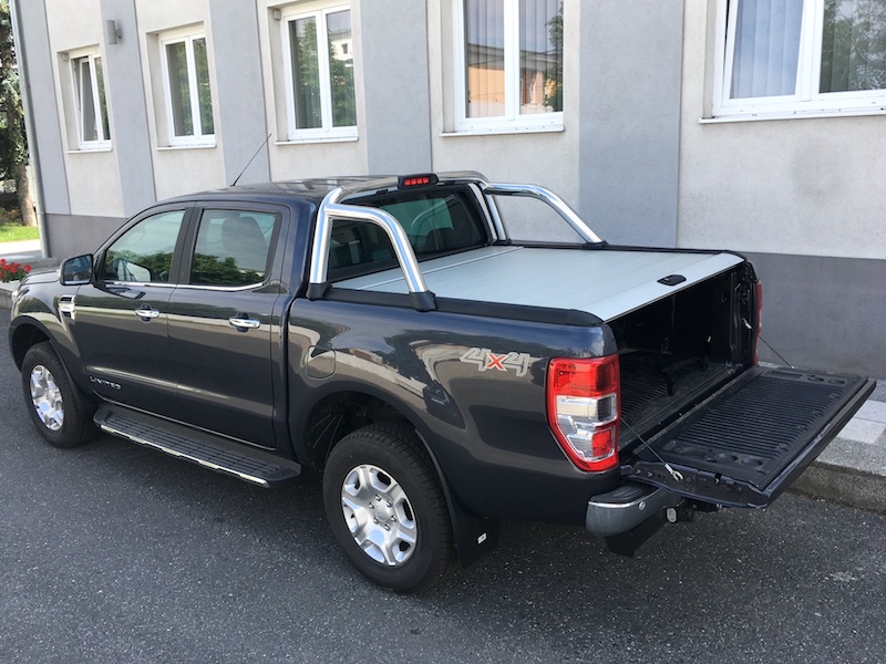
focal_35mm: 29
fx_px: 742
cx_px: 443
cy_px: 332
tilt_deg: -11.7
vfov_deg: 48.2
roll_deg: -0.8
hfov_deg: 61.7
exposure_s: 1/368
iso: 25
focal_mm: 4.15
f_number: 2.2
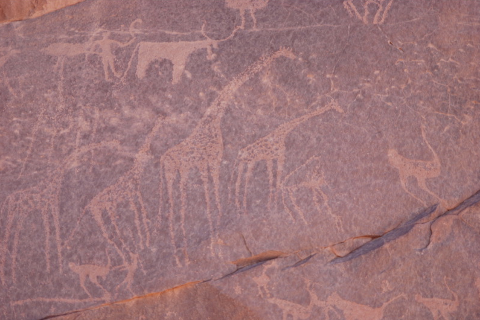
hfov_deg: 14.8
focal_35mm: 139
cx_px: 240
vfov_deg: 9.9
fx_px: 1853
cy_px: 160
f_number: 4.5
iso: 200
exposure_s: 1/320
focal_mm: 92
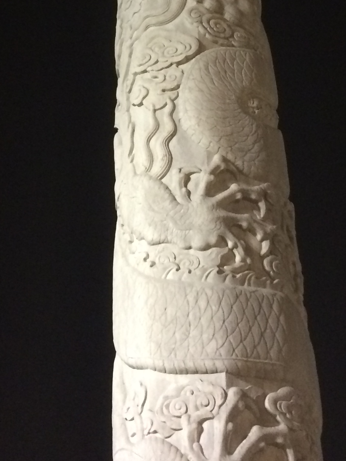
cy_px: 32
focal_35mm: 78
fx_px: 1039
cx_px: 191
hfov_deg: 18.9
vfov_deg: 24.2
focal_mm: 4.12
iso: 320
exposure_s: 1/24
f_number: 2.2
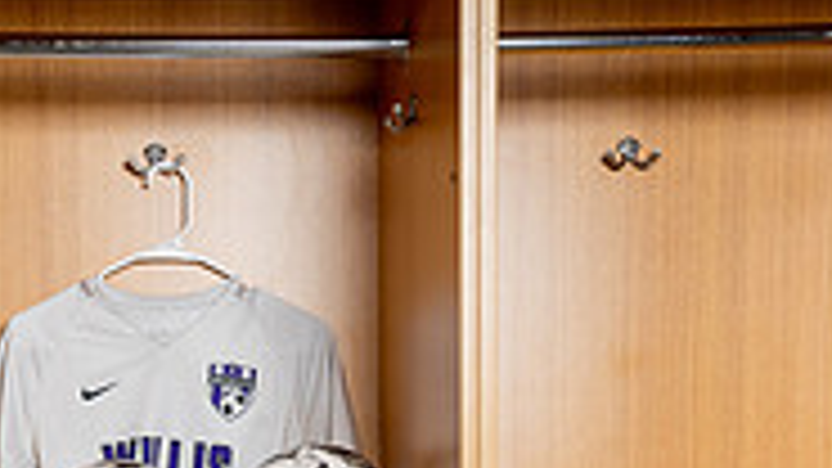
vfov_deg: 9.9
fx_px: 2471
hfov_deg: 19.0
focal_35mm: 112
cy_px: 994
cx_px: 202
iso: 200
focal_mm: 44
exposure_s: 1/250
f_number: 8
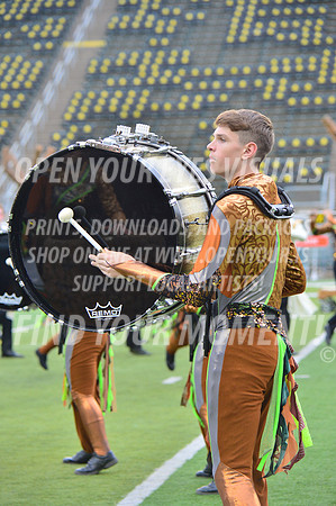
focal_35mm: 155
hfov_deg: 8.8
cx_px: 168
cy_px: 253
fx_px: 2175
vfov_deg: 13.3
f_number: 5.6
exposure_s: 1/320
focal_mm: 155
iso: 640
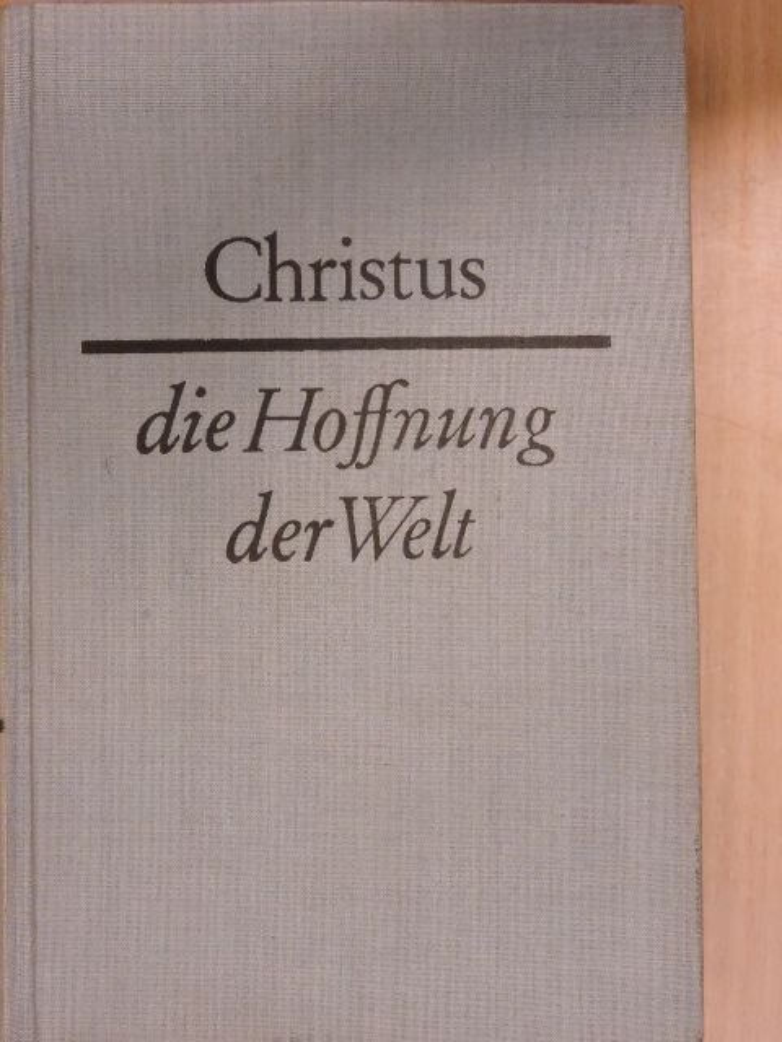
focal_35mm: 65
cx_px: 391
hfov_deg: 22.6
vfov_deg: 29.8
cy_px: 521
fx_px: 1958
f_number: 4.2
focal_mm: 11.6
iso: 1400
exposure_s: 1/80
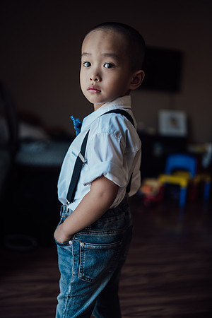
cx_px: 106
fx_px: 309
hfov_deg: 37.9
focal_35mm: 35
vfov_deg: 54.4
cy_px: 159
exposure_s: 1/250
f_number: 1.4
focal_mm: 35
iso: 125
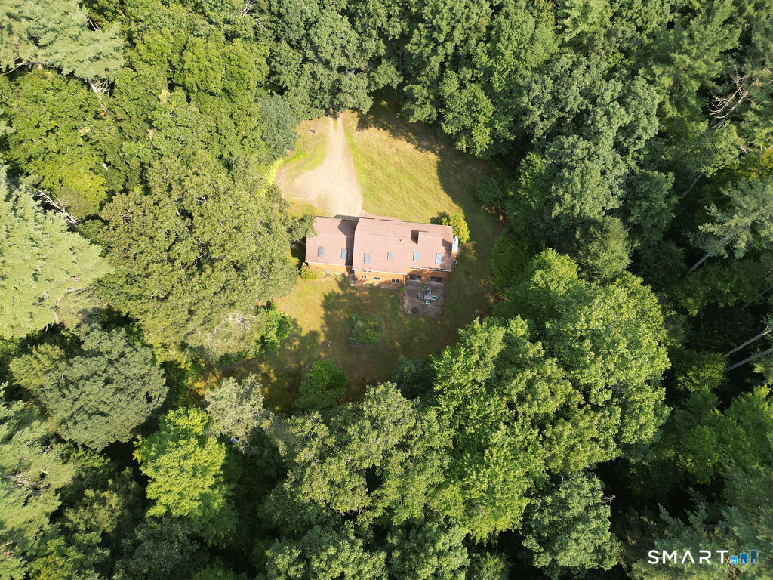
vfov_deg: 56.8
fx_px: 536
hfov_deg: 71.6
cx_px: 386
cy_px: 290
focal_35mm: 24
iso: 100
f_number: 1.7
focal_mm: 6.72
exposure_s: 1/640
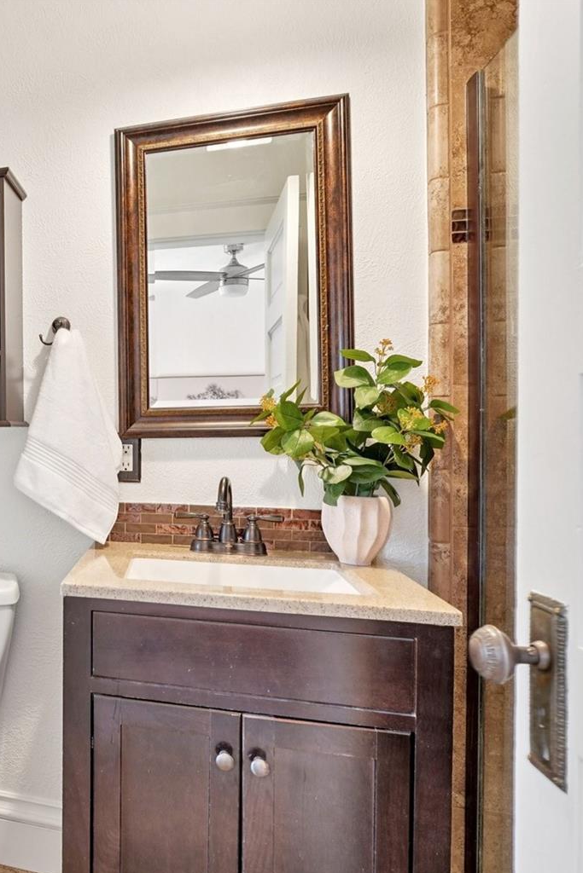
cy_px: 452
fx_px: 630
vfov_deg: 69.5
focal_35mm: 26
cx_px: -23
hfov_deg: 41.8
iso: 400
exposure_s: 1/5
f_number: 8
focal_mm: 16.6
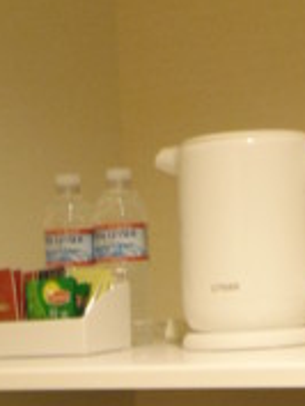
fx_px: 1115
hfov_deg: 15.6
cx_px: 103
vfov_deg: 17.7
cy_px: 665
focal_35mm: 95
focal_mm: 5
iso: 200
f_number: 3.9
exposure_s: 1/5
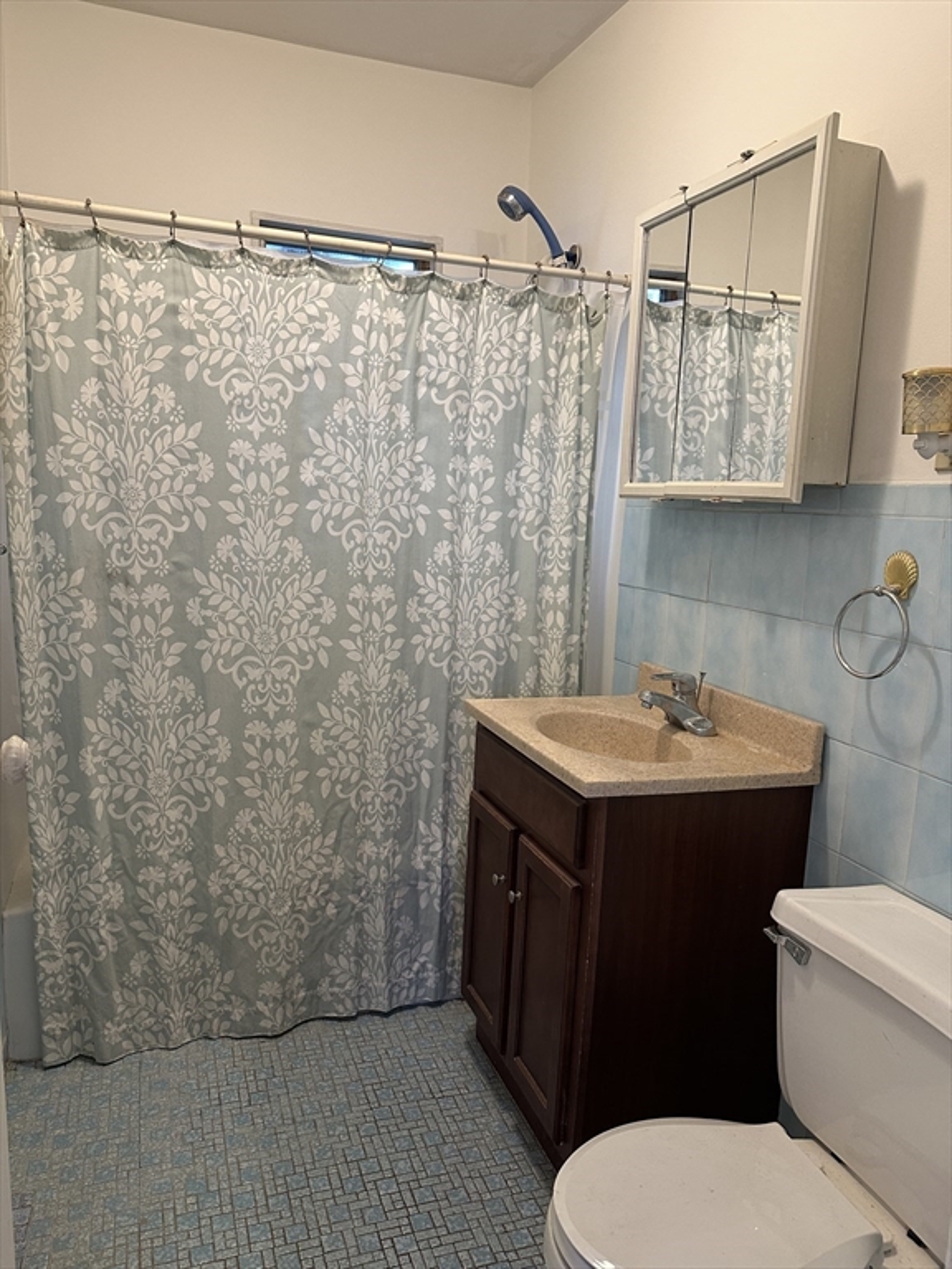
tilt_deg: -8.5
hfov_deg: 56.8
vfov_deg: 71.6
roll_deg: -2.0
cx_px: 476
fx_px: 880
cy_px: 634
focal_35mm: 24
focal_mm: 6.86
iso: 320
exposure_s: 1/60
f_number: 1.78
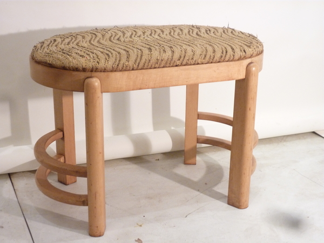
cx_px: 162
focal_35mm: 63
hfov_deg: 30.7
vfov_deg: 23.3
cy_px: 122
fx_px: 590
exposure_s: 1/8
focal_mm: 10.3
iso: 400
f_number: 4
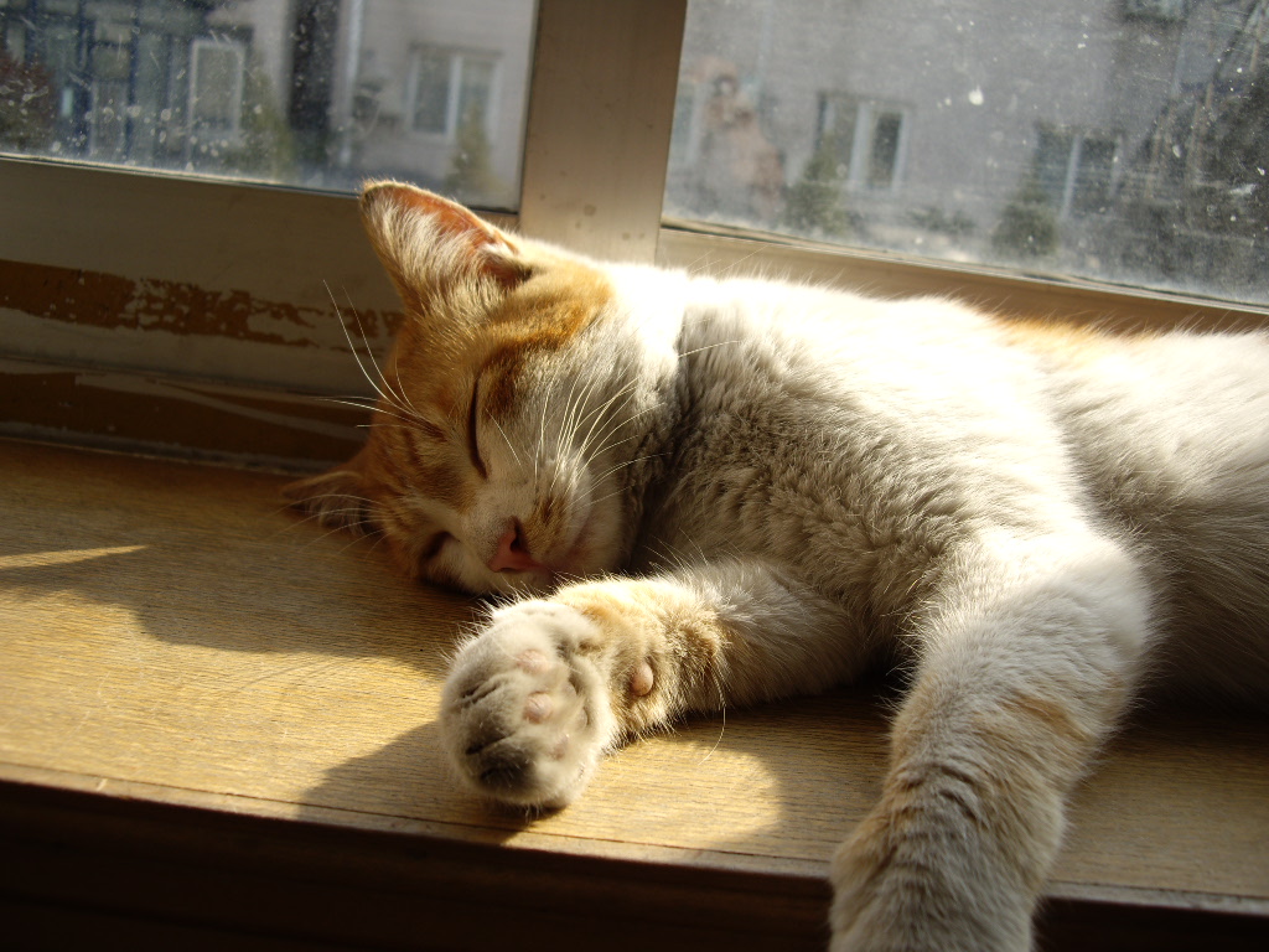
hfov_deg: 49.0
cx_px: 634
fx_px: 1393
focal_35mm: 38
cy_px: 476
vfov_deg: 37.7
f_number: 2.8
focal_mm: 7.9
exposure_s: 1/320
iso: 64
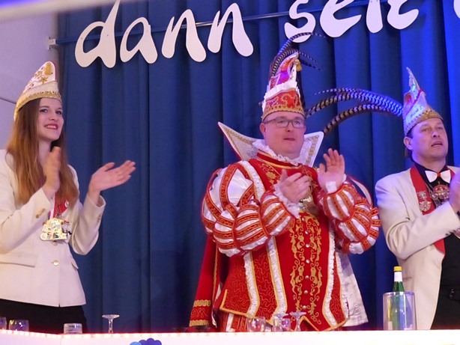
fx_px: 1449
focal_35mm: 109
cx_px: 230
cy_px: 172
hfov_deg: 18.0
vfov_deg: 13.6
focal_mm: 19.6
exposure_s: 1/125
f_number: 2.8
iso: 1600
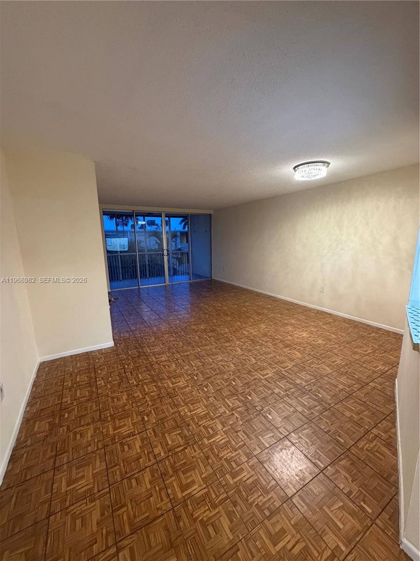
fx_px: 226
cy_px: 280
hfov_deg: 85.7
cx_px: 210
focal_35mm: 14
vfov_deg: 102.1
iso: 640
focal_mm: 2.22
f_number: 2.2
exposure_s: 1/60
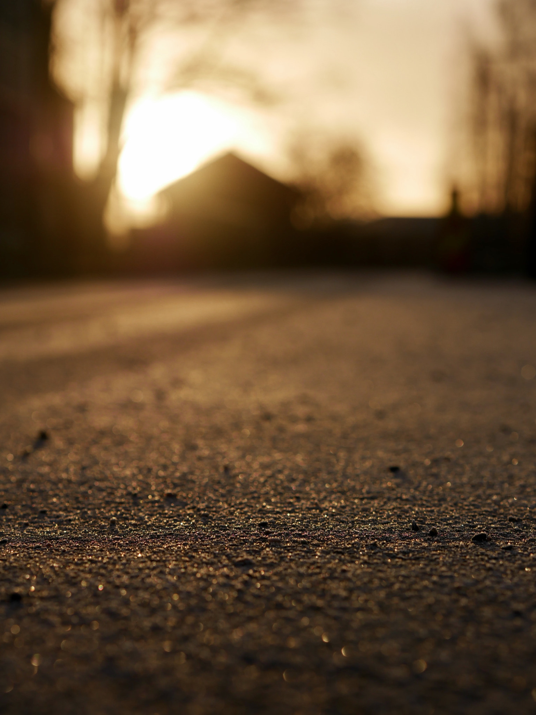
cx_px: 268
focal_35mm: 90
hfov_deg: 16.4
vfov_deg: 21.8
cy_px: 358
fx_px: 1858
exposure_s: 1/1000
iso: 200
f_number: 4.5
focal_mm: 45
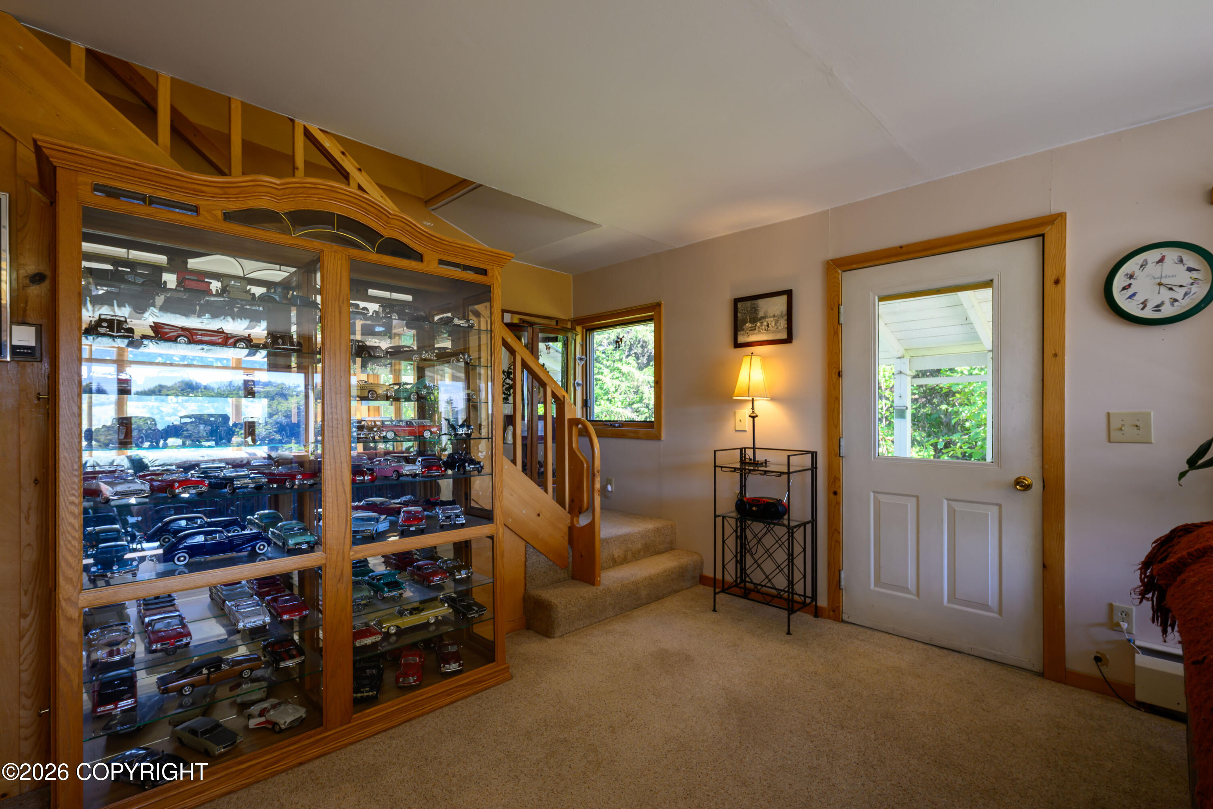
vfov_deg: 73.7
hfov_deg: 96.7
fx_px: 539
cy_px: 404
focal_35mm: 16
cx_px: 606
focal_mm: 16
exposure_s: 1/10
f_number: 8
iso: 160
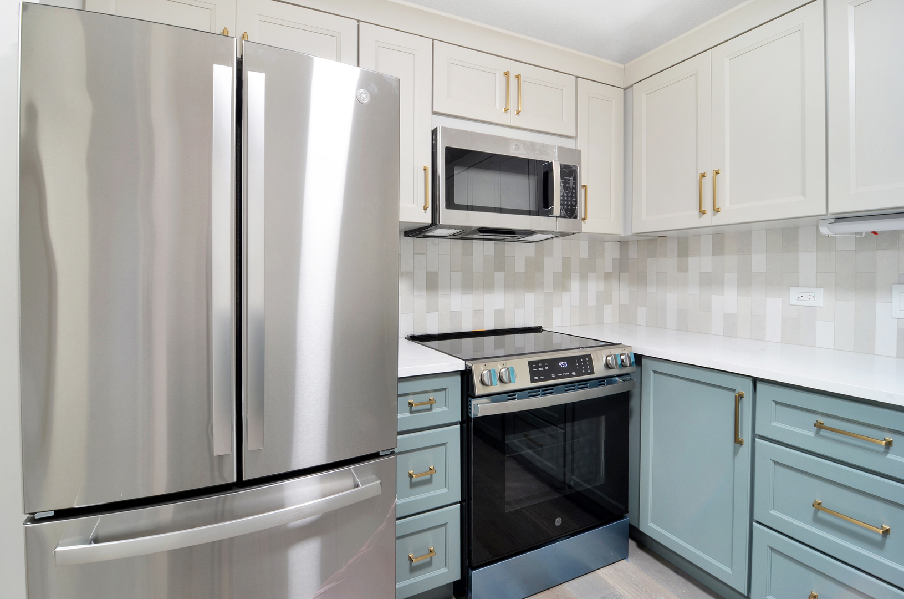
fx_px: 413
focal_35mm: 16
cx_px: 452
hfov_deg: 95.1
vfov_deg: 71.8
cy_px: 300
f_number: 11
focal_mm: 11
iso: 100
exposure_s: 2.5
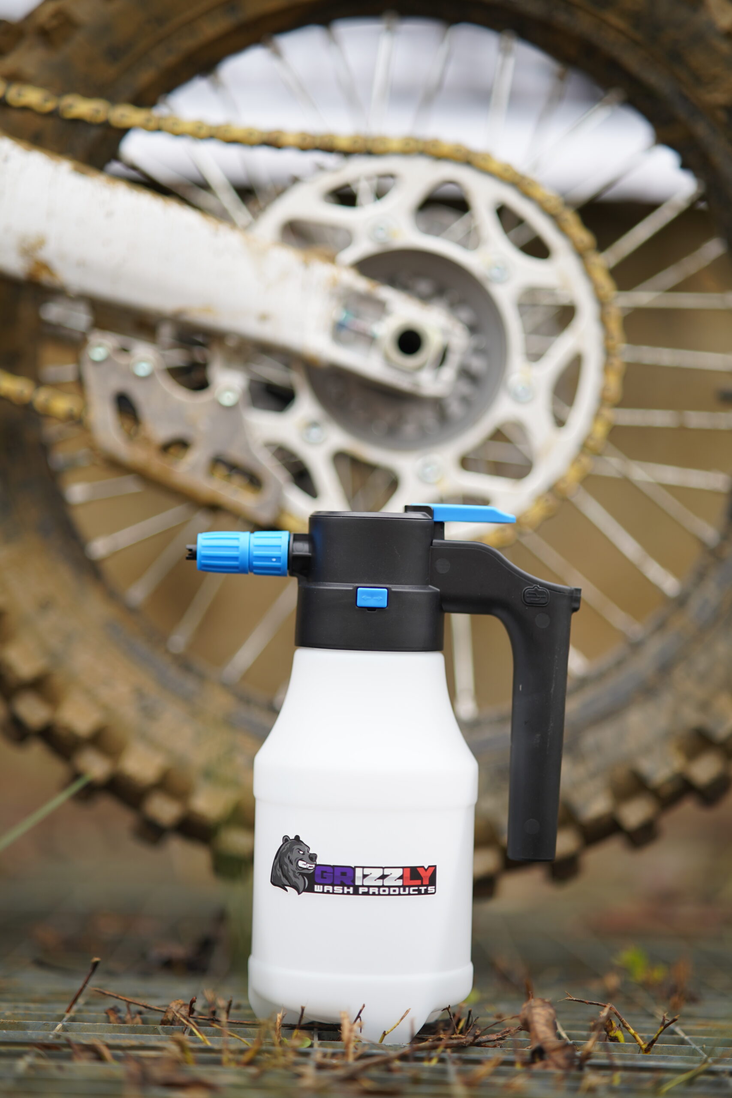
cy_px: 549
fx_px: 2592
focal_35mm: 85
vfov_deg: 23.9
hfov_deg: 16.1
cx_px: 366
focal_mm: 85
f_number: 1.4
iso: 100
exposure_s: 1/400
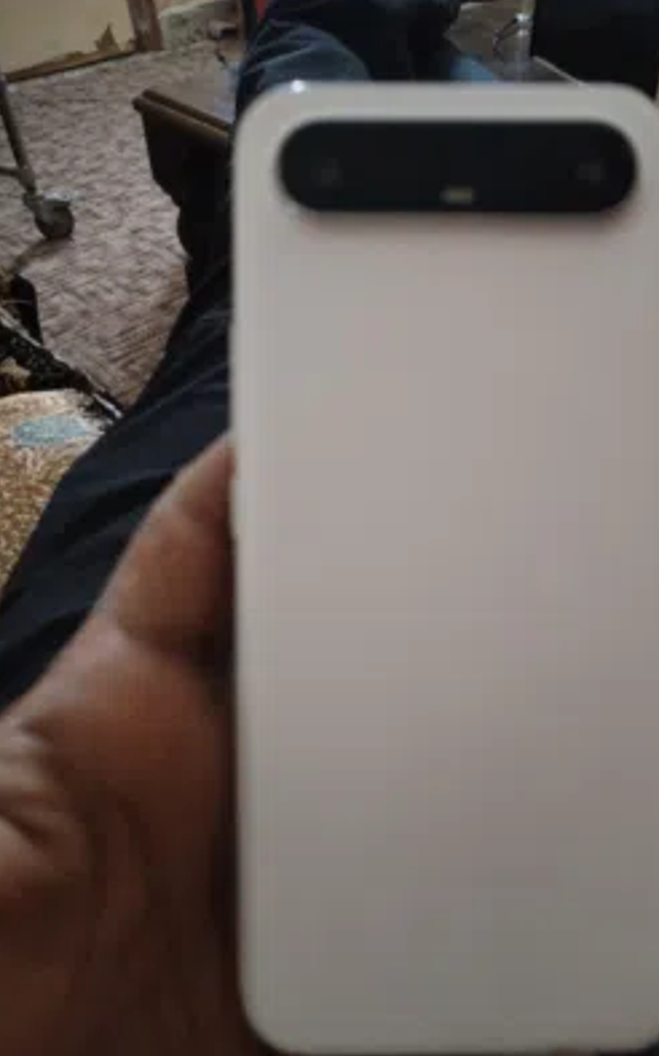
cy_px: 523
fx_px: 805
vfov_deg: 66.5
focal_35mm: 28
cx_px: 380
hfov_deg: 44.4
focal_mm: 4.75
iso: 1749
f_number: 1.8
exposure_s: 1/25
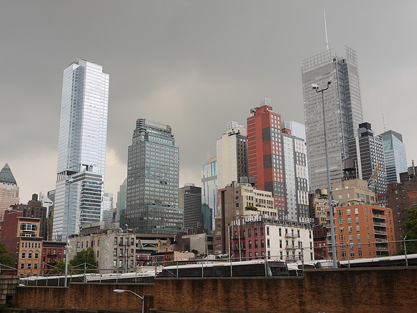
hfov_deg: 46.8
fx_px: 482
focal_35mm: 40
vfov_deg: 36.0
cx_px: 208
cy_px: 156
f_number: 8
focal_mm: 20
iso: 100
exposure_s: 1/125
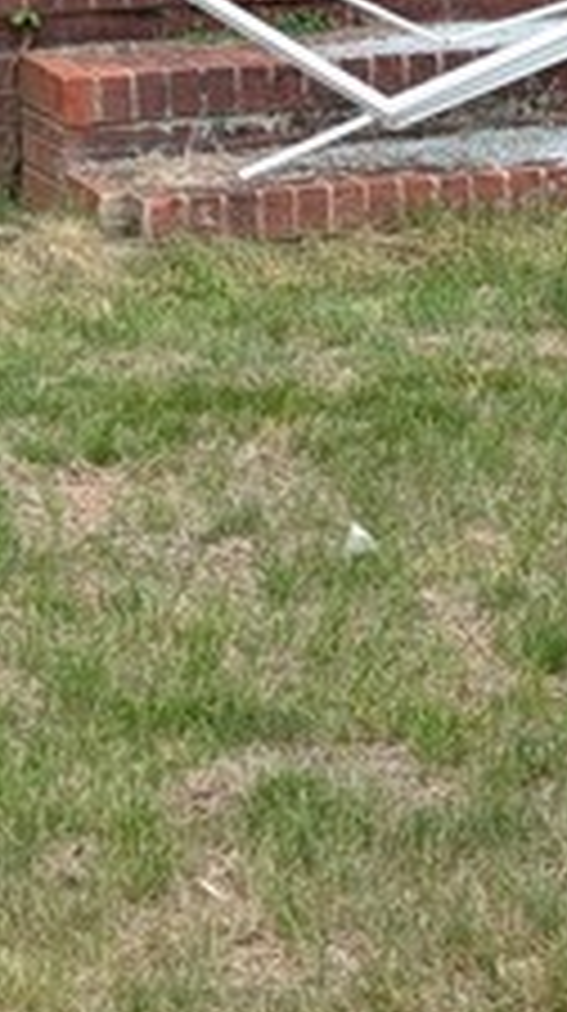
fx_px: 3191
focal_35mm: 119
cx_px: -160
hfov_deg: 10.0
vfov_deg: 17.7
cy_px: 67
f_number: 1.68
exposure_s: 1/300
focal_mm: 6.9
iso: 21
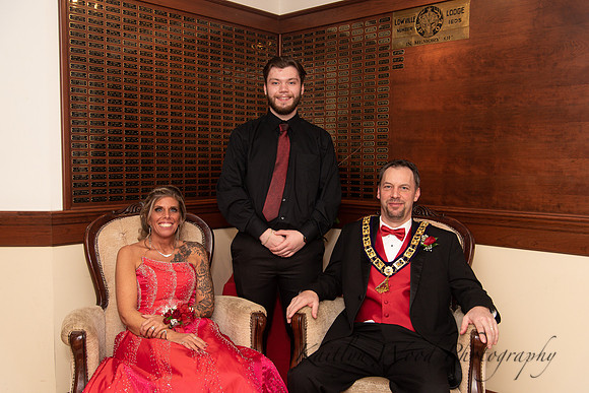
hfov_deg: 55.8
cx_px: 294
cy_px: 196
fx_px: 556
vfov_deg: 38.9
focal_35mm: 34
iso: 800
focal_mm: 34
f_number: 4
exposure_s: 1/200
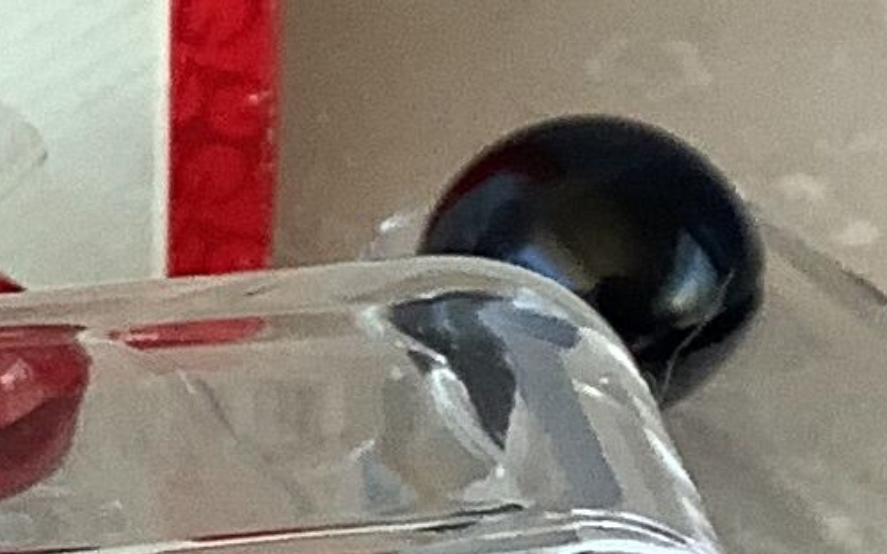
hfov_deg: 9.7
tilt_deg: -26.2
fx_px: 5198
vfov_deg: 6.1
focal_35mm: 215
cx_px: -98
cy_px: 170
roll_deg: +2.7
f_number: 2.4
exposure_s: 1/50
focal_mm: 3.3
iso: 50
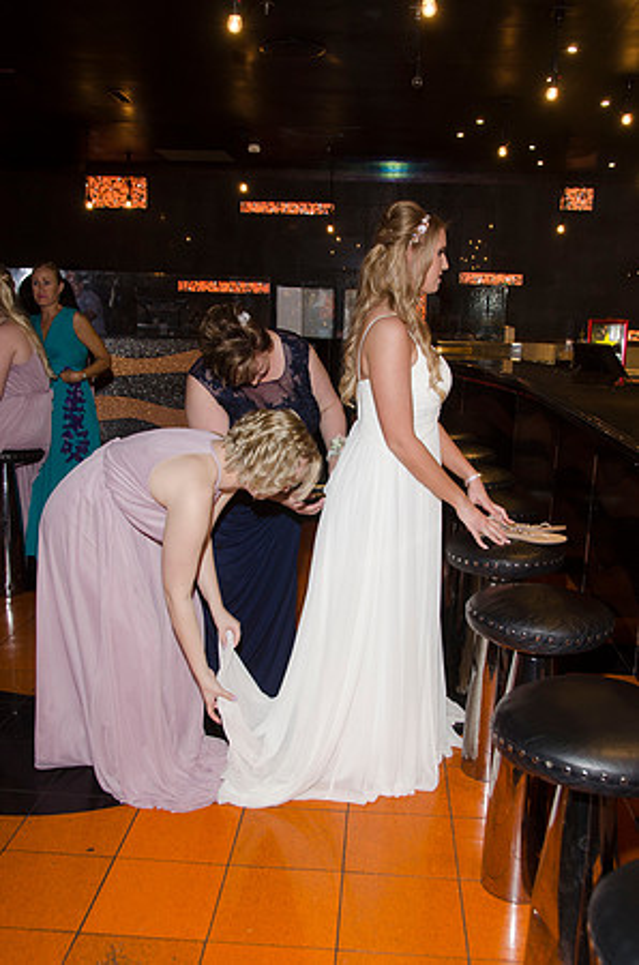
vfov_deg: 53.2
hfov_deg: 36.7
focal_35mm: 36
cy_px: 482
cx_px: 320
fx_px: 963
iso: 400
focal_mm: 24
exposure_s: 1/60
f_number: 5.6
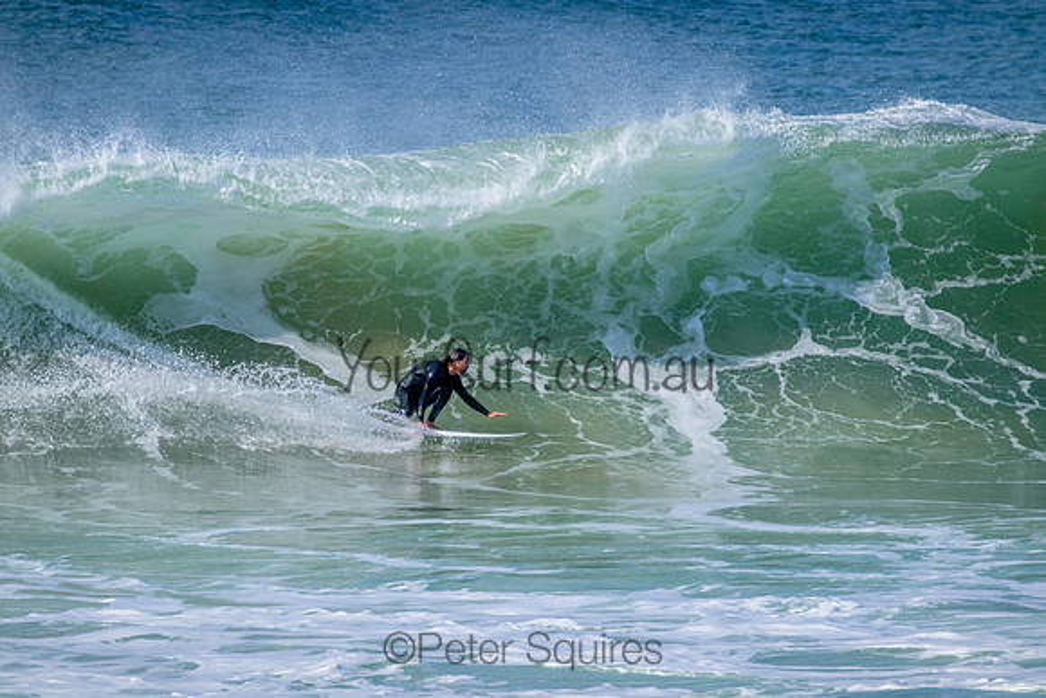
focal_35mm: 800
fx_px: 23249
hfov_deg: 2.6
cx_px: 523
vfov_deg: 1.7
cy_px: 349
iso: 1000
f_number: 11
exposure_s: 1/2000
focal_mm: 800
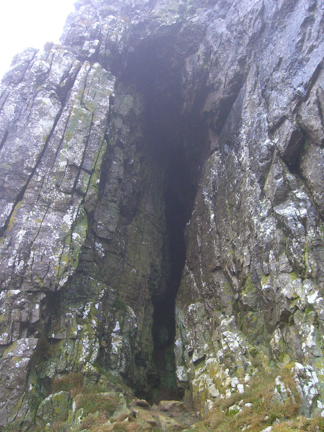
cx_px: 162
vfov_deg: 49.0
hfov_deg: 37.7
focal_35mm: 38
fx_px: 474
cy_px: 216
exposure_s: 1/60
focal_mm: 7.9
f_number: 2.8
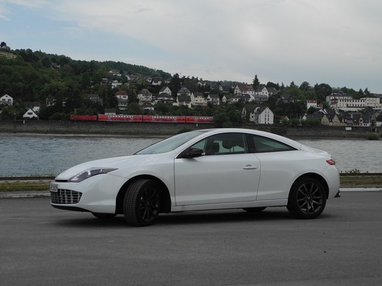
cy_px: 143
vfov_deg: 26.6
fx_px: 607
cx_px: 191
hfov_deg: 34.9
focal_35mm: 55
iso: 100
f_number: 4.5
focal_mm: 11.8
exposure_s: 1/875
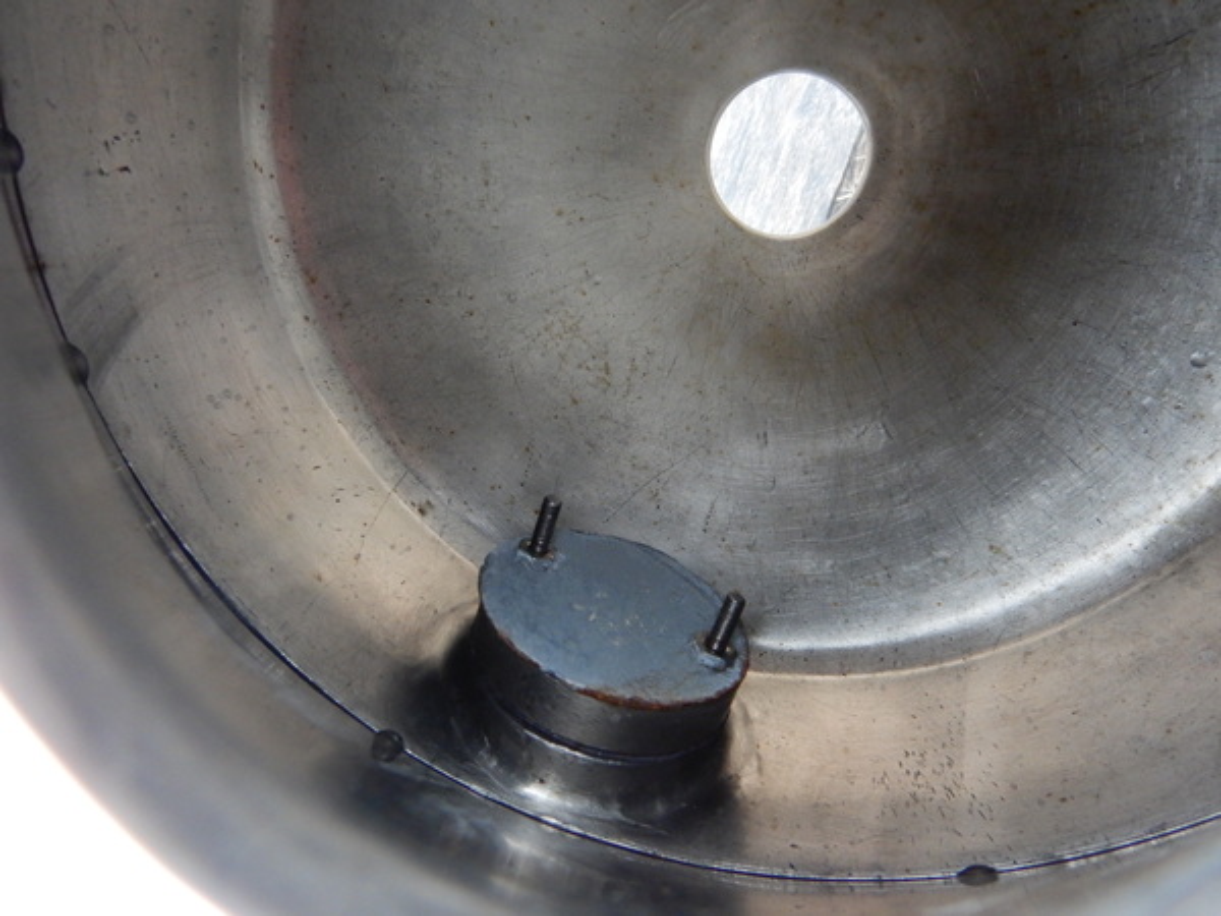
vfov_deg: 56.8
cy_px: 458
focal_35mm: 24
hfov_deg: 71.6
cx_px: 610
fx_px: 847
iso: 400
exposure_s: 1/20
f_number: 2.8
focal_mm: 4.3
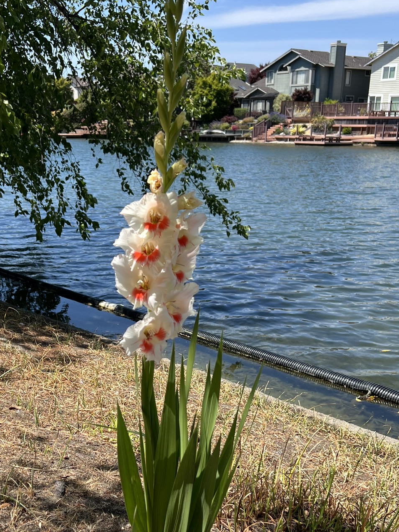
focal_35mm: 42
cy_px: 334
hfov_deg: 34.2
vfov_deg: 44.4
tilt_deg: -17.5
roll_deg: +0.9
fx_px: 645
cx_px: 160
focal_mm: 5.7
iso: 50
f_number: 1.5
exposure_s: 1/2841
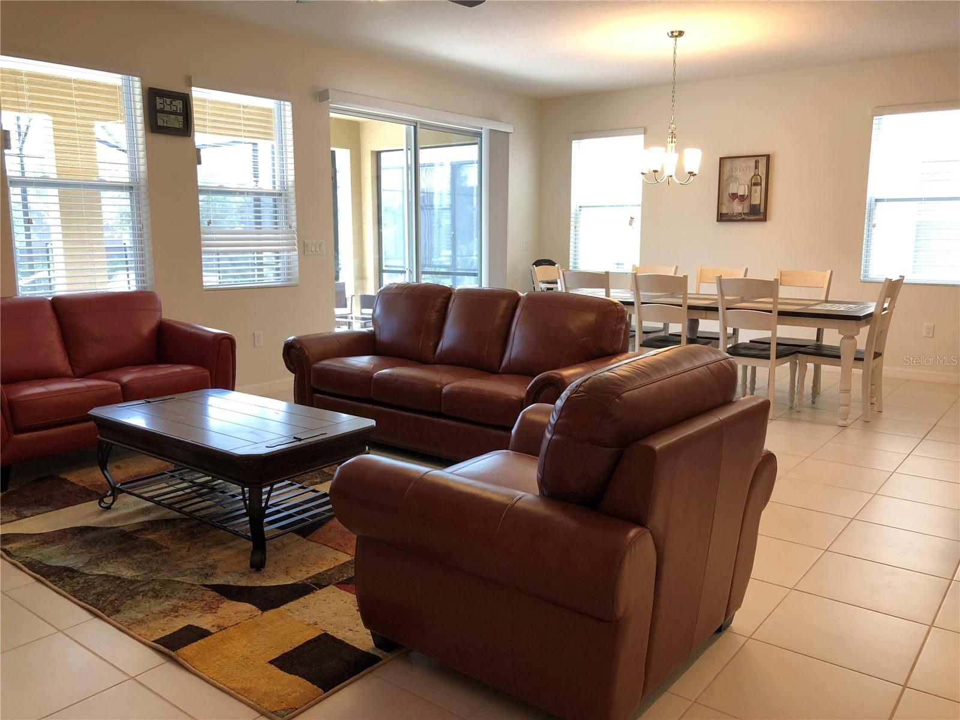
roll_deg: +0.7
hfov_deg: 63.4
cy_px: 360
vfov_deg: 49.7
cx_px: 480
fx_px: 777
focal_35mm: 28
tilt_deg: -8.4
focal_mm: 4
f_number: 1.8
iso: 40
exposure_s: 1/24
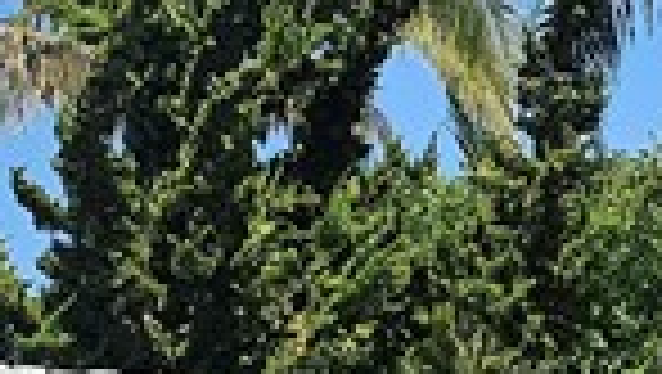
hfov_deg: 11.9
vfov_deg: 6.7
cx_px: 923
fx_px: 3057
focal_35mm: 174
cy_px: 789
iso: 32
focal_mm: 6.3
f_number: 1.7
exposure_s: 1/2000
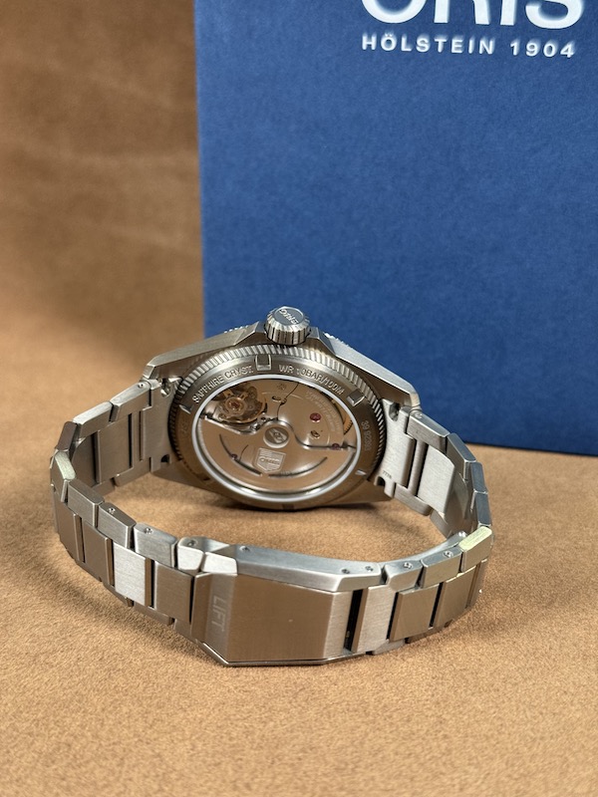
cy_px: 398
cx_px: 299
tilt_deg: -23.8
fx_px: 1106
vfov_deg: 39.7
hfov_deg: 30.3
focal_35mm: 48
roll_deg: -0.9
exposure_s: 1/60
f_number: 1.78
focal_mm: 6.76
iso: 200
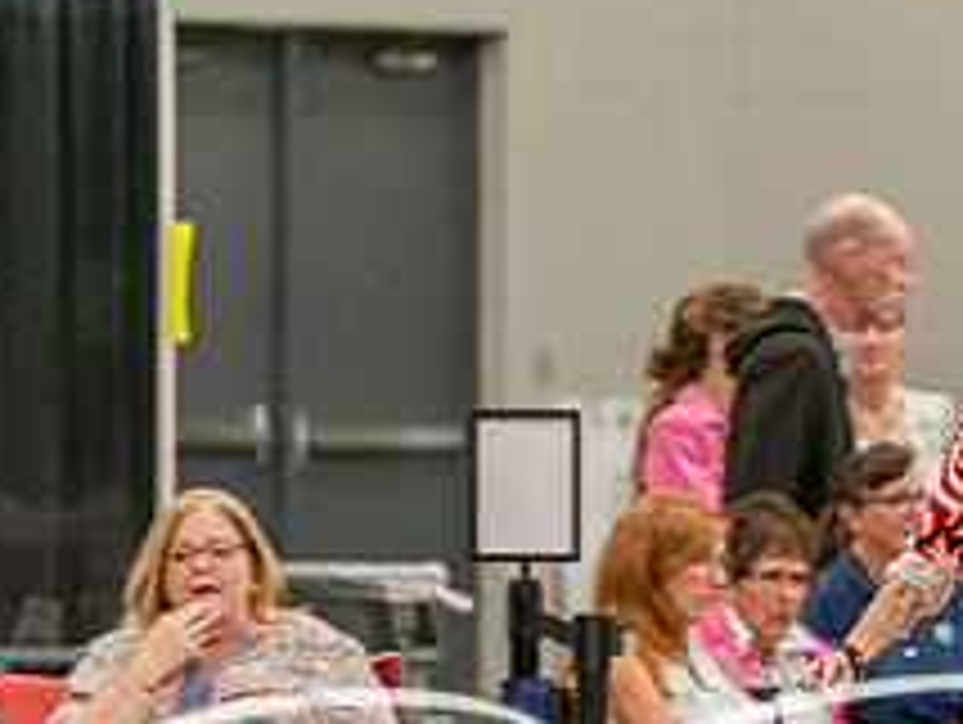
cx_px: 1202
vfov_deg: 3.2
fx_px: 12978
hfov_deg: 4.2
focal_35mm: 466
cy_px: 519
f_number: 2.8
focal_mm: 179
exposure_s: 1/250
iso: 5000
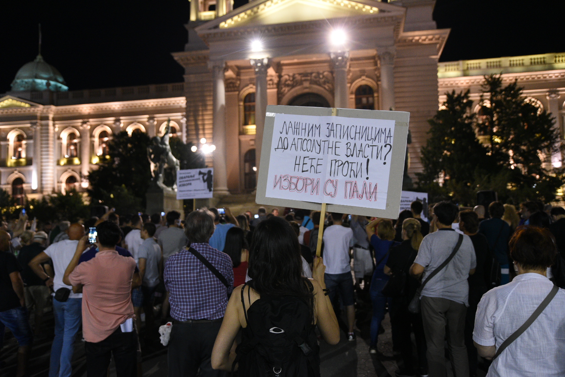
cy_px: 188
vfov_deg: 41.1
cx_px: 282
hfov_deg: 58.7
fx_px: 502
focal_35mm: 32
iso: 3200
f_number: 4
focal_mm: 32
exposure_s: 1/60
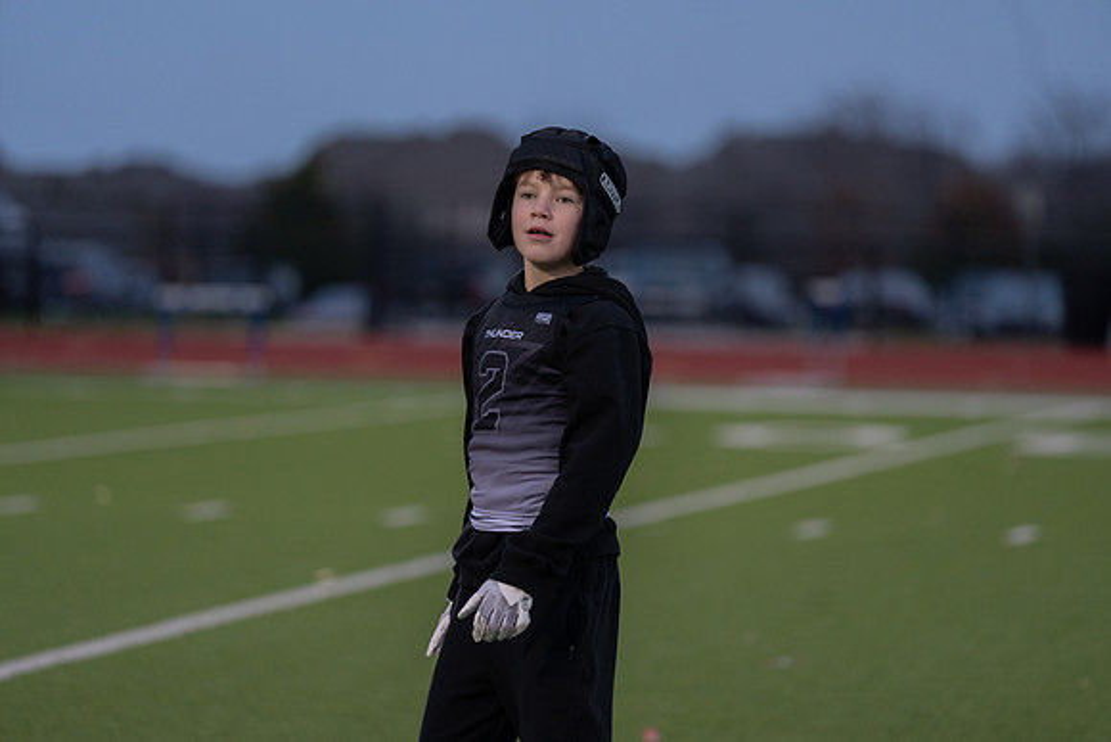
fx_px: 4908
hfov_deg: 12.9
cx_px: 556
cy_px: 371
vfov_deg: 8.6
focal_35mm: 159
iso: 1000
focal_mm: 159
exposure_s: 1/1000
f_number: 2.8
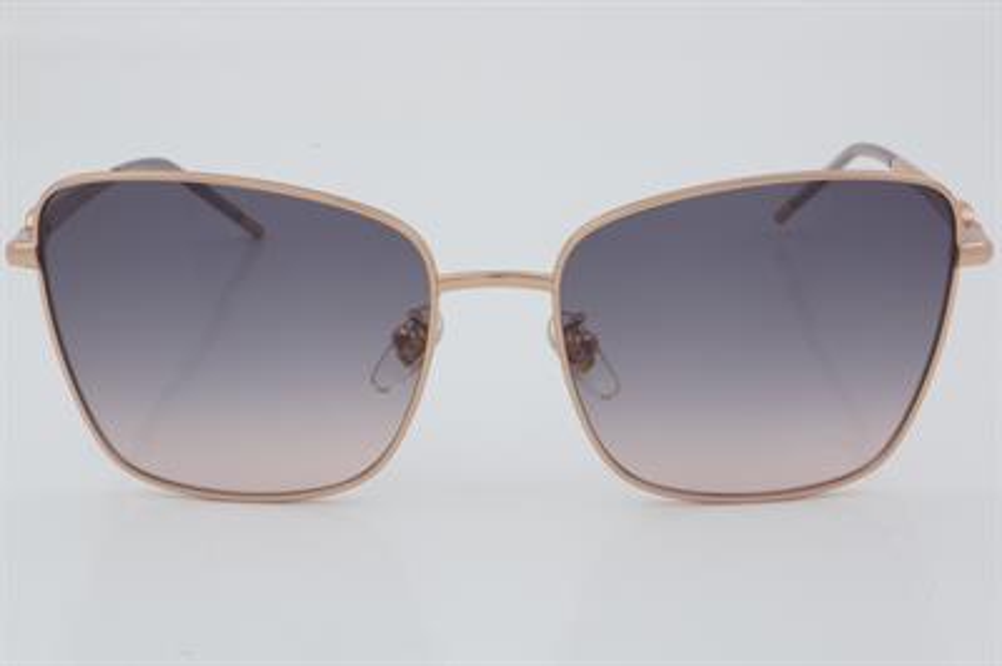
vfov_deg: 16.5
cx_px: 501
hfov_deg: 24.6
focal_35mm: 82
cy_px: 333
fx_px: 2294
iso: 100
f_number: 32
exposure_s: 1/3
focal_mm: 55
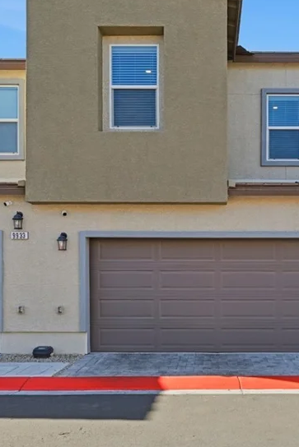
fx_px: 410
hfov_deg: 39.3
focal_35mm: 33
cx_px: 213
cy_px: 183
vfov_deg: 56.9
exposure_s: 1/160
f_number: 10
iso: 64
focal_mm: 17.5
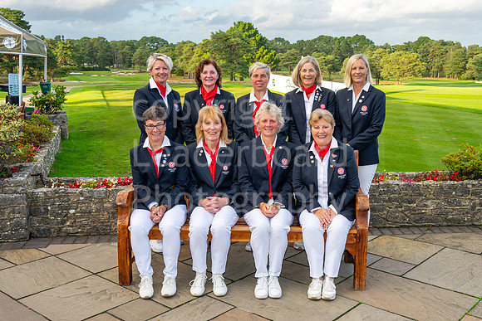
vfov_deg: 34.0
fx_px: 526
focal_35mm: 39
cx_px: 265
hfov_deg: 49.2
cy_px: 166
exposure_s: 1/200
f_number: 7.1
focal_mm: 32
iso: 200
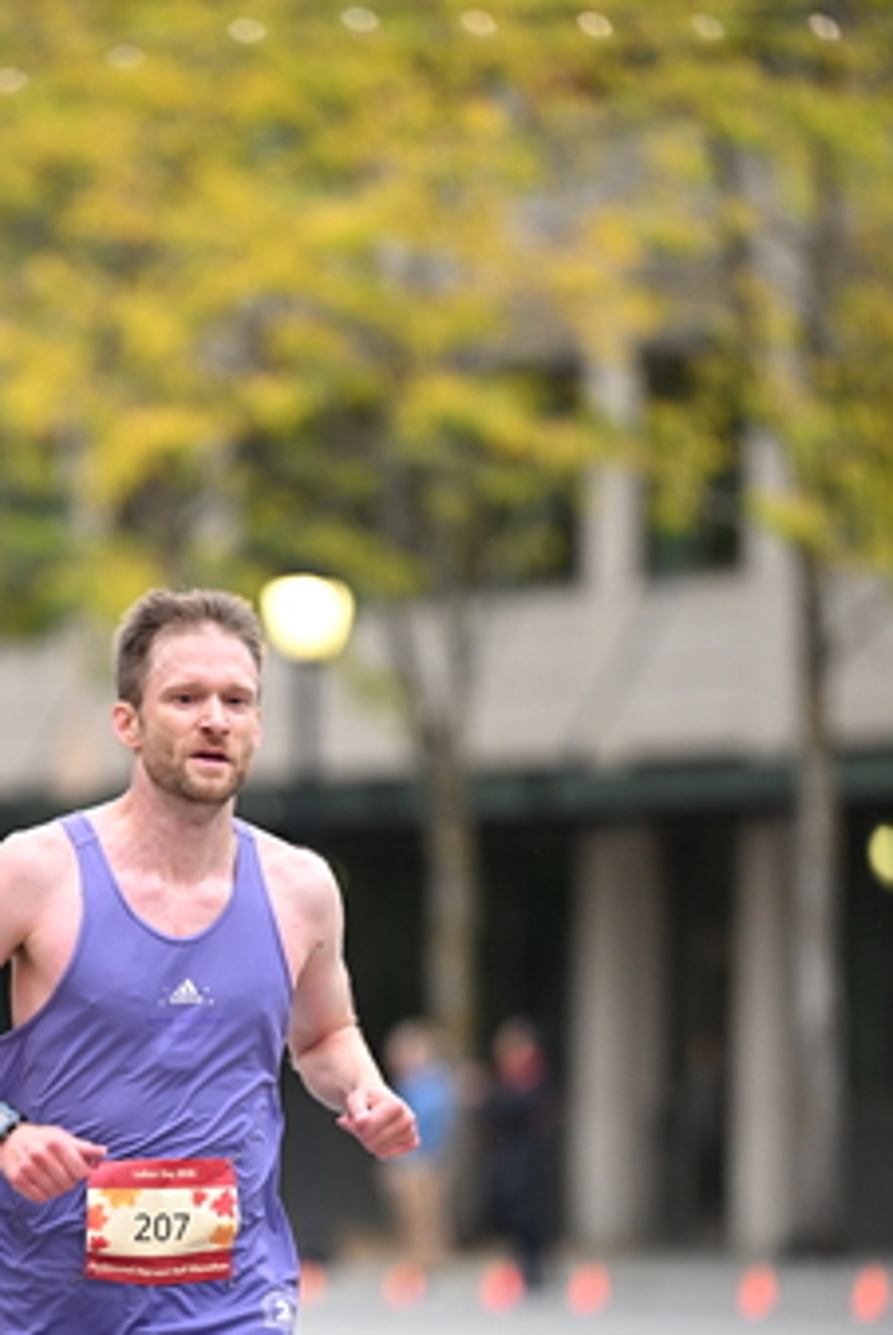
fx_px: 12067
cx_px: 172
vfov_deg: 6.3
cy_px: 1019
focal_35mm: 325
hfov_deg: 4.2
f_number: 2.8
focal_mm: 200
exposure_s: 1/800
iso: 1600
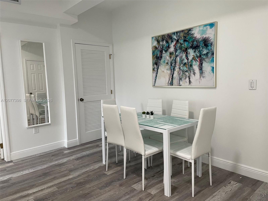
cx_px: 134
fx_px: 201
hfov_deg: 67.3
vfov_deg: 53.1
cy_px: 100
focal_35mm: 26
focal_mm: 4.2
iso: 100
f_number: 1.6
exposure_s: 1/60
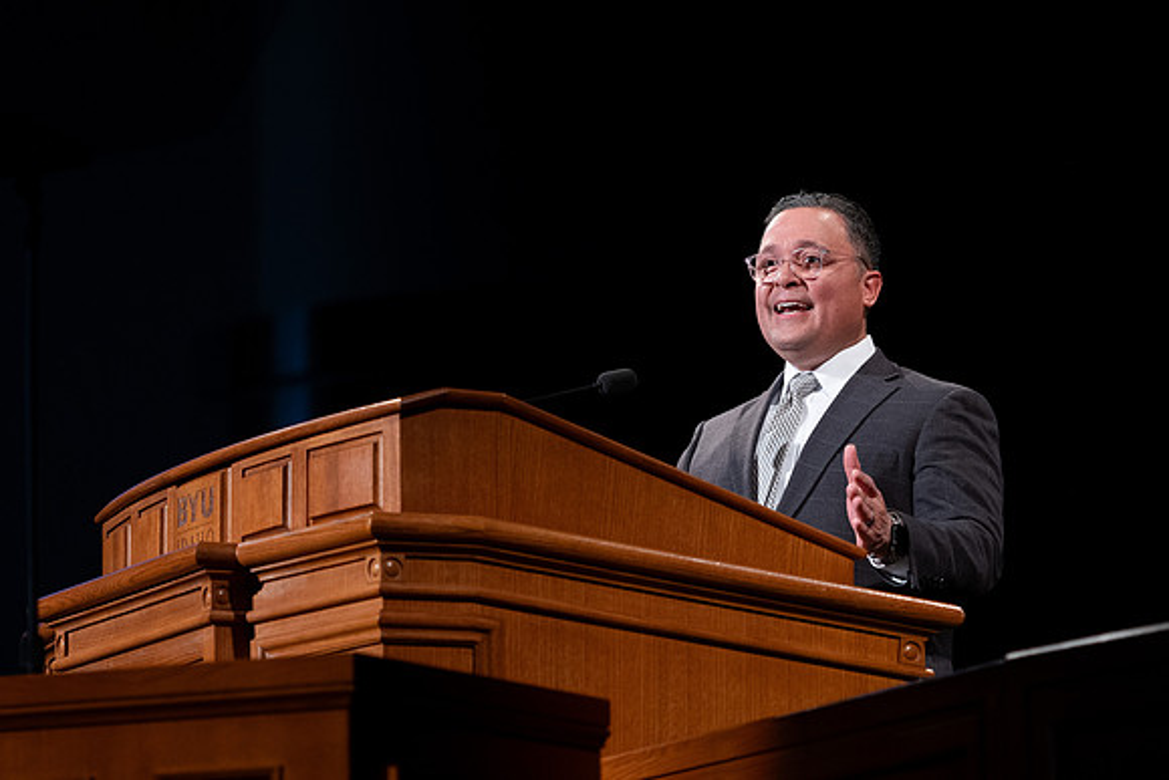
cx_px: 491
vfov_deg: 7.4
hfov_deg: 11.1
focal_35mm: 186
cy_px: 387
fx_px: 6029
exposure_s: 1/250
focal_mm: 125
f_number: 2.8
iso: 1000
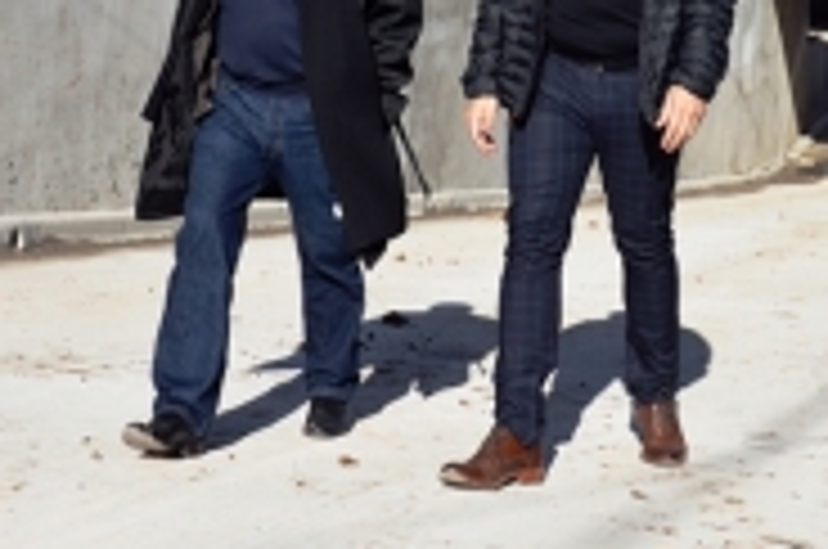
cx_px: 652
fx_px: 1906
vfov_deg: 16.0
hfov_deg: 24.2
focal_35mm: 83
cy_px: -34
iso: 250
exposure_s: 1/400
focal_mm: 34
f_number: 10
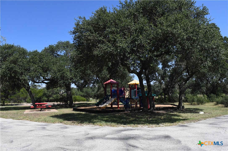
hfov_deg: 67.4
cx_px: 114
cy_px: 76
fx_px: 171
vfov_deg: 47.8
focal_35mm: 27
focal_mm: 18
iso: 2200
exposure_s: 1/8000
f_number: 8
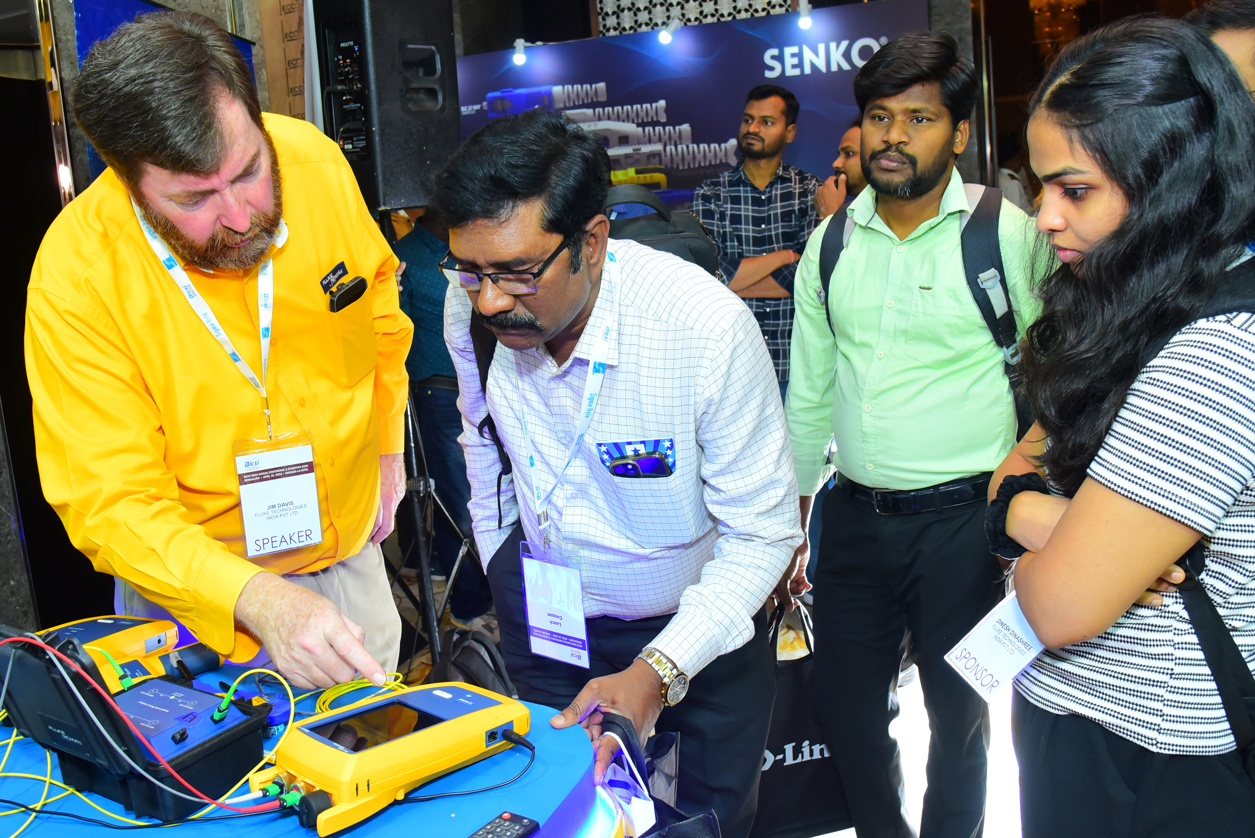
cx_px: 583
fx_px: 1116
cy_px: 383
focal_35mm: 32
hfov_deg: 58.6
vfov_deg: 41.1
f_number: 10
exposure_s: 1/160
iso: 1600
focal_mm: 24
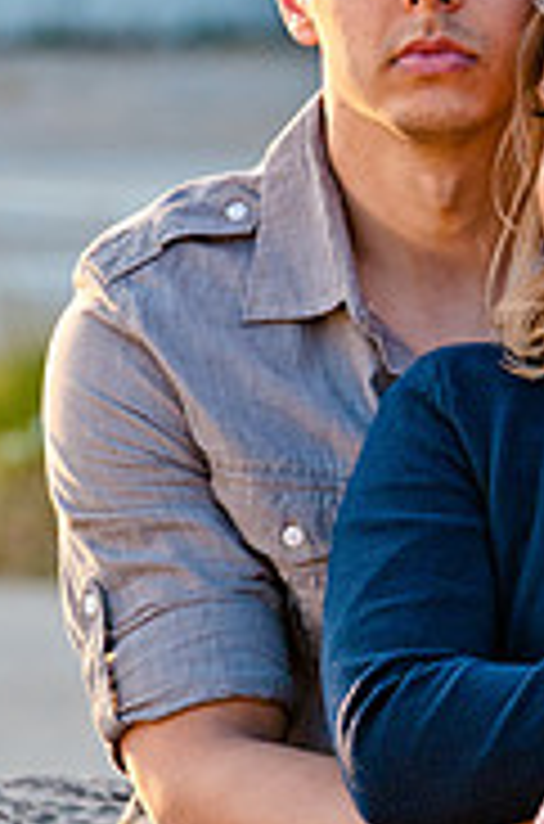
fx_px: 13910
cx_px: 465
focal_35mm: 610
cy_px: 365
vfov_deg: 3.4
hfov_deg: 2.2
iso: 400
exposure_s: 1/250
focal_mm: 165
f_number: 7.1
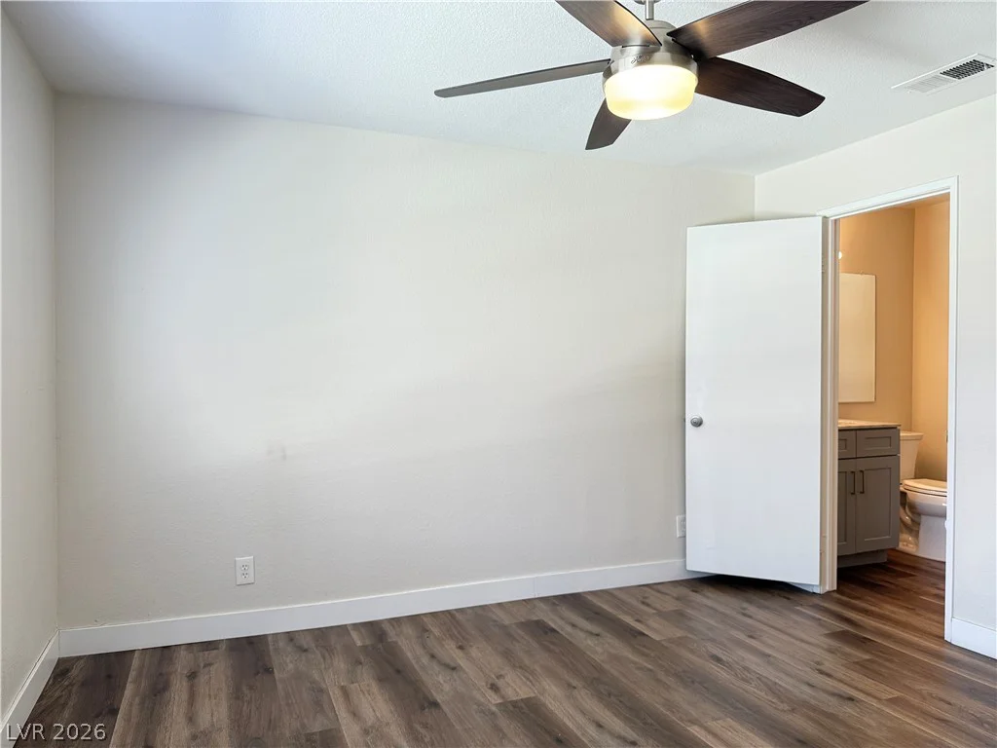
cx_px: 498
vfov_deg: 56.8
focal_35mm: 24
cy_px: 374
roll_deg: -0.4
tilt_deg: -0.5
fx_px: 691
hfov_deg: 71.6
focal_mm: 6.76
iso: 250
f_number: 1.78
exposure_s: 1/120
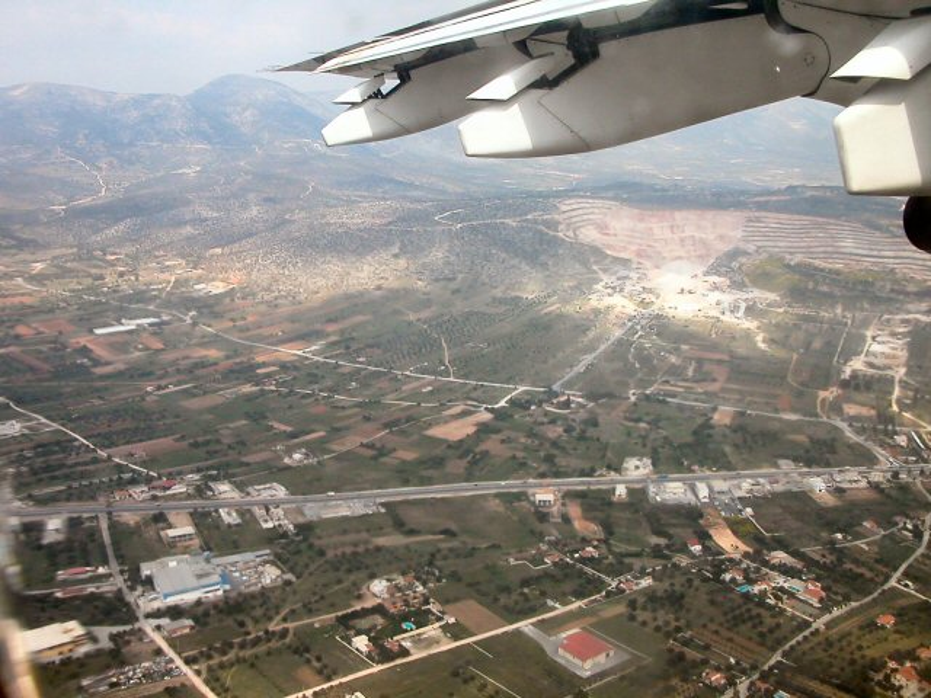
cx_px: 466
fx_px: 995
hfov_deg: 50.1
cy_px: 349
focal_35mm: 37
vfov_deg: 38.7
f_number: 4.5
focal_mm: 5.6
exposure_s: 1/374
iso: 100
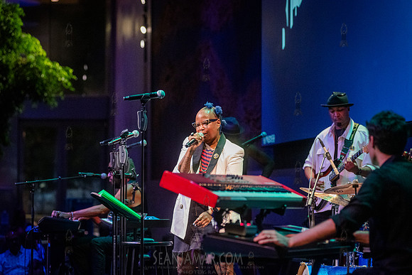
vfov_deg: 10.7
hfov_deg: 16.0
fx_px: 1464
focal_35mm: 128
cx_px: 206
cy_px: 138
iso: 6400
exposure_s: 1/400
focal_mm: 125
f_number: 4
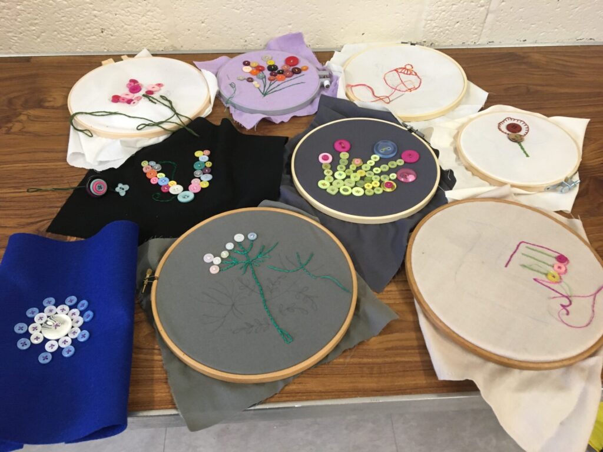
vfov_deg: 48.2
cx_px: 302
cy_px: 226
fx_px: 505
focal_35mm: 29
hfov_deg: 61.7
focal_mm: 4.15
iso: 160
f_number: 2.2
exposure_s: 1/33
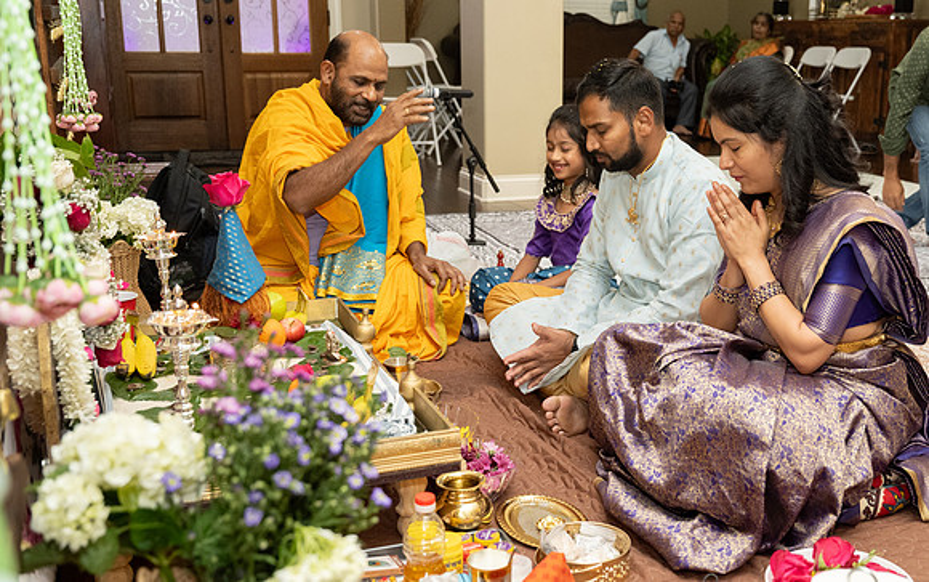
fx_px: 1082
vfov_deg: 30.1
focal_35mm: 43
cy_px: 291
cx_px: 614
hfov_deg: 45.8
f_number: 3.5
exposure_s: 1/160
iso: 1000
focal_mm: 31
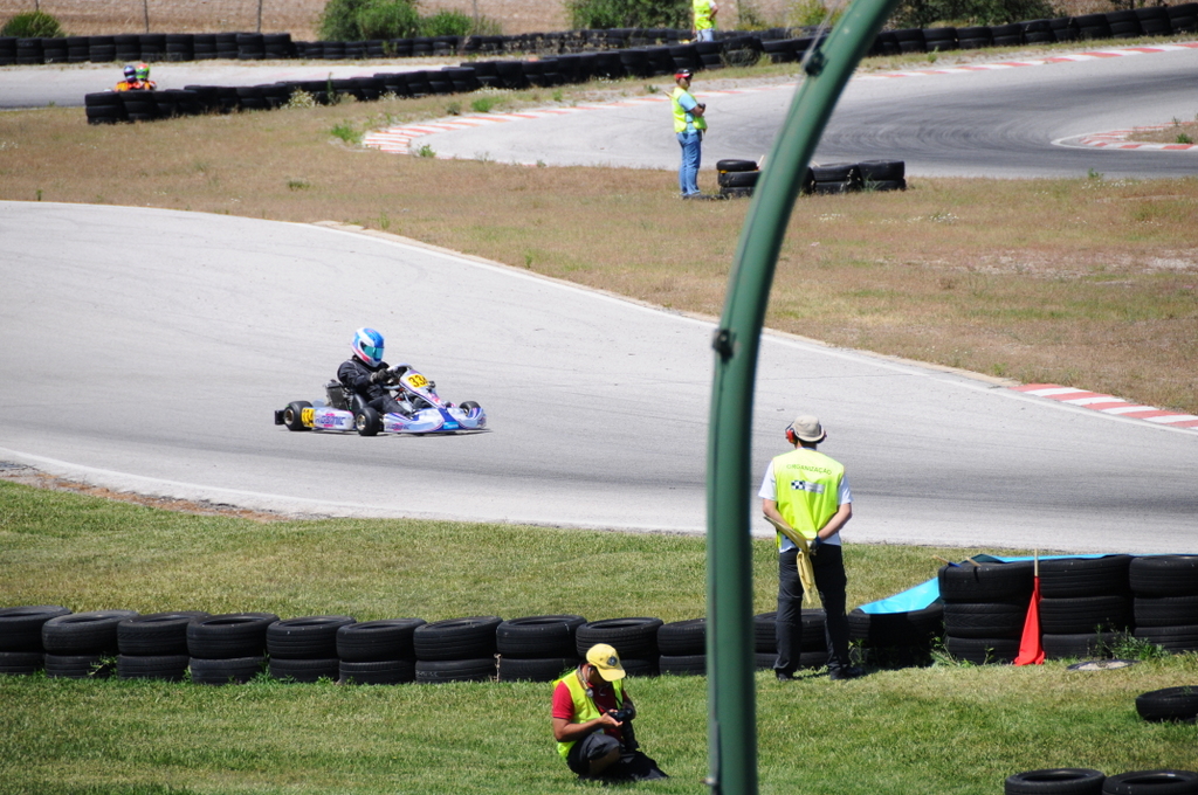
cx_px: 599
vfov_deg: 4.6
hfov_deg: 6.9
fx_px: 9971
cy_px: 398
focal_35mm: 300
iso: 400
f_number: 5.6
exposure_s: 1/2000
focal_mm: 200
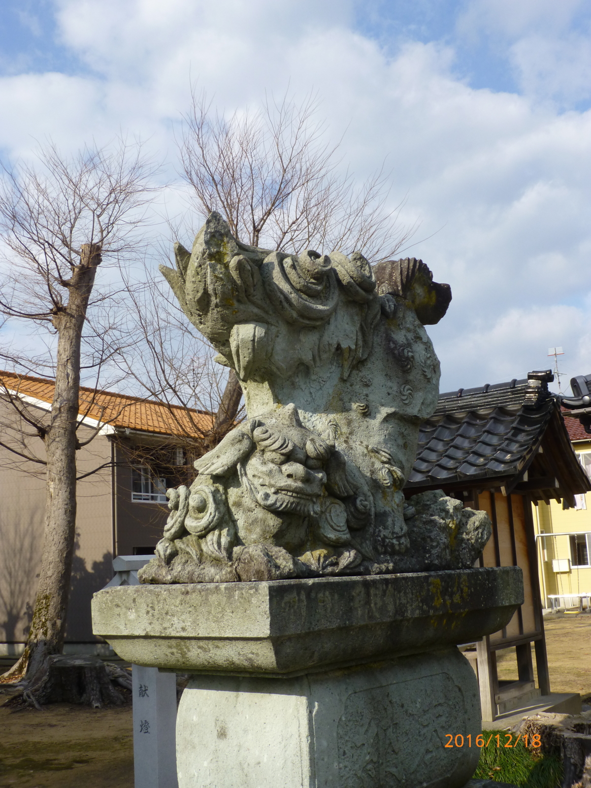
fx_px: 933
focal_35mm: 41
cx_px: 296
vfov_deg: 45.8
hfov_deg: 35.1
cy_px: 394
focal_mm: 7.4
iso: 100
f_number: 3.9
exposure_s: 1/800
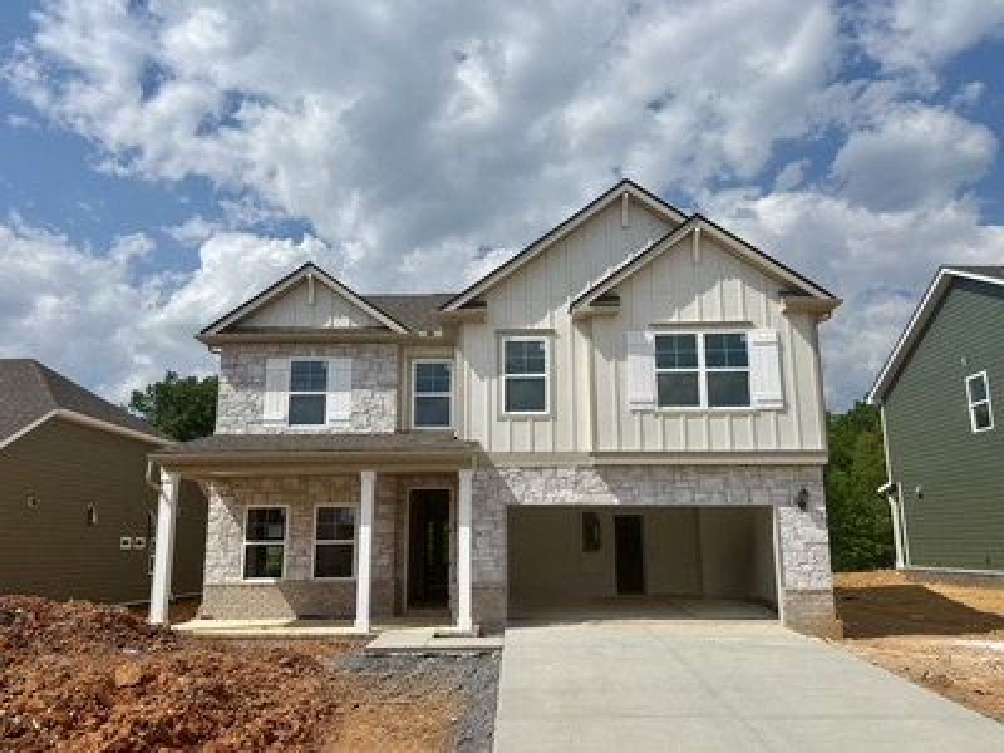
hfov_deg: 71.6
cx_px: 502
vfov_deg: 56.8
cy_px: 376
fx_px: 696
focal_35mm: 24
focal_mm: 6.76
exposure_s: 1/10309
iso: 80
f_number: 1.78
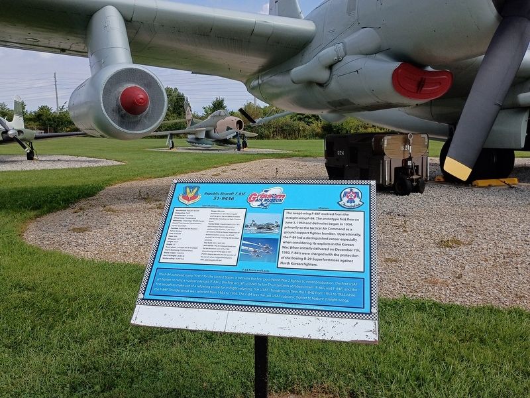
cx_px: 265
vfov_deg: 48.2
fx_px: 444
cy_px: 199
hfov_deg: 61.7
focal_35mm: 29
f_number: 1.8
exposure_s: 1/1401
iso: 106
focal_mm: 4.27
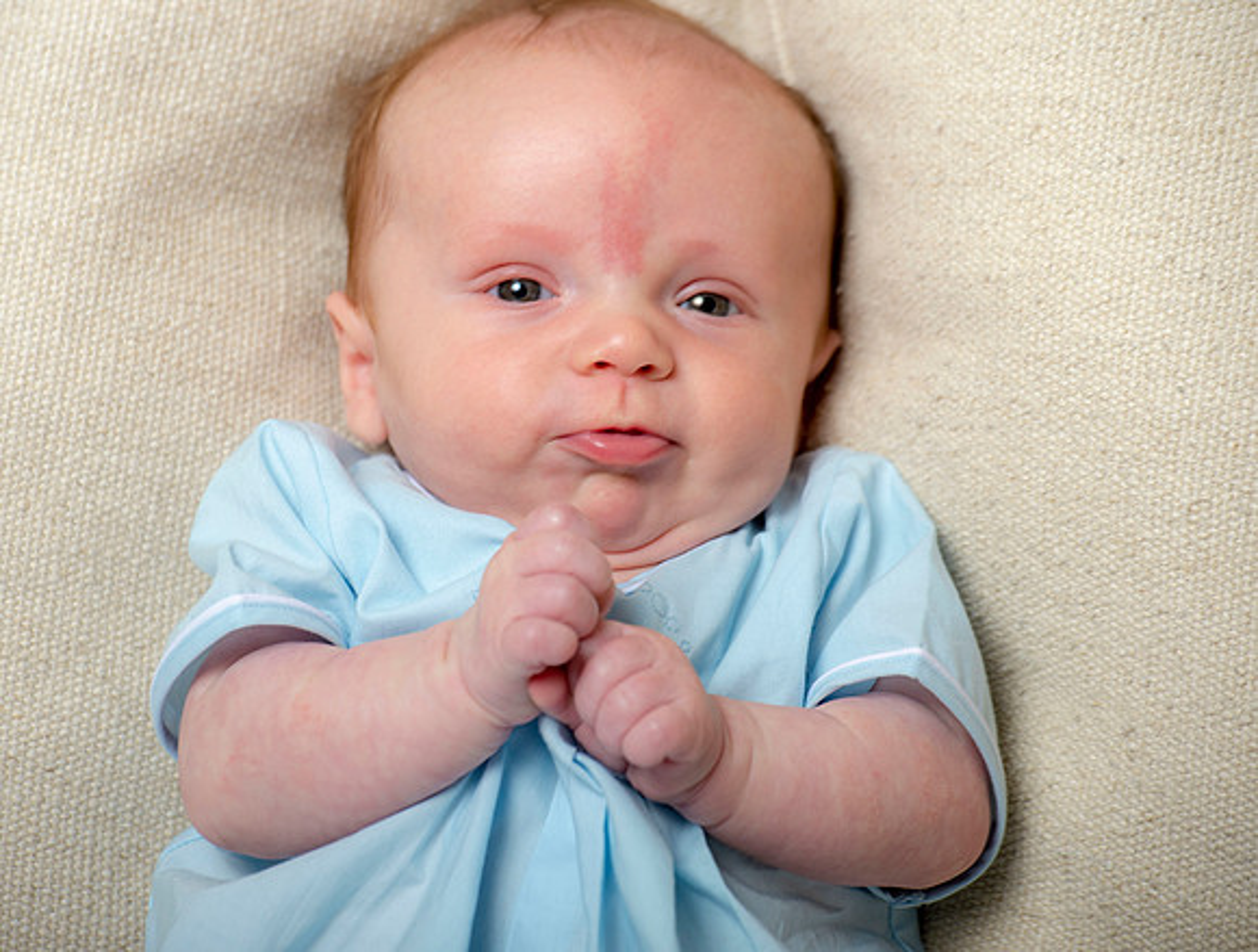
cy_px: 501
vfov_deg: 6.5
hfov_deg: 8.6
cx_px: 540
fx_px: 8366
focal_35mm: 229
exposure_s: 1/200
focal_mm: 200
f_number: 5.6
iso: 250
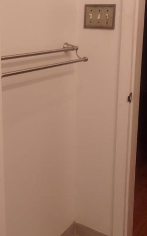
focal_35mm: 47
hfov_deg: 27.2
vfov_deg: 42.0
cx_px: 47
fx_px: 302
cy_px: 76
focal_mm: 4.9
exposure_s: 1/34
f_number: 3
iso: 155
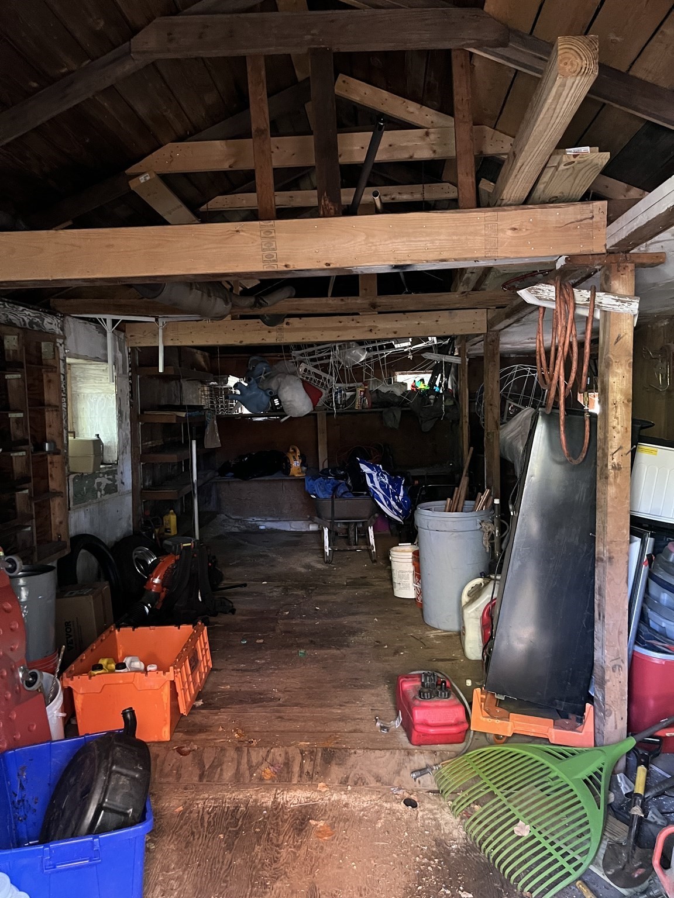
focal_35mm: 26
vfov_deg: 67.3
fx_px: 675
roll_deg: +2.2
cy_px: 449
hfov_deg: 53.1
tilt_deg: -4.7
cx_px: 337
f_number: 1.6
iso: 640
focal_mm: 5.1
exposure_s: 1/30
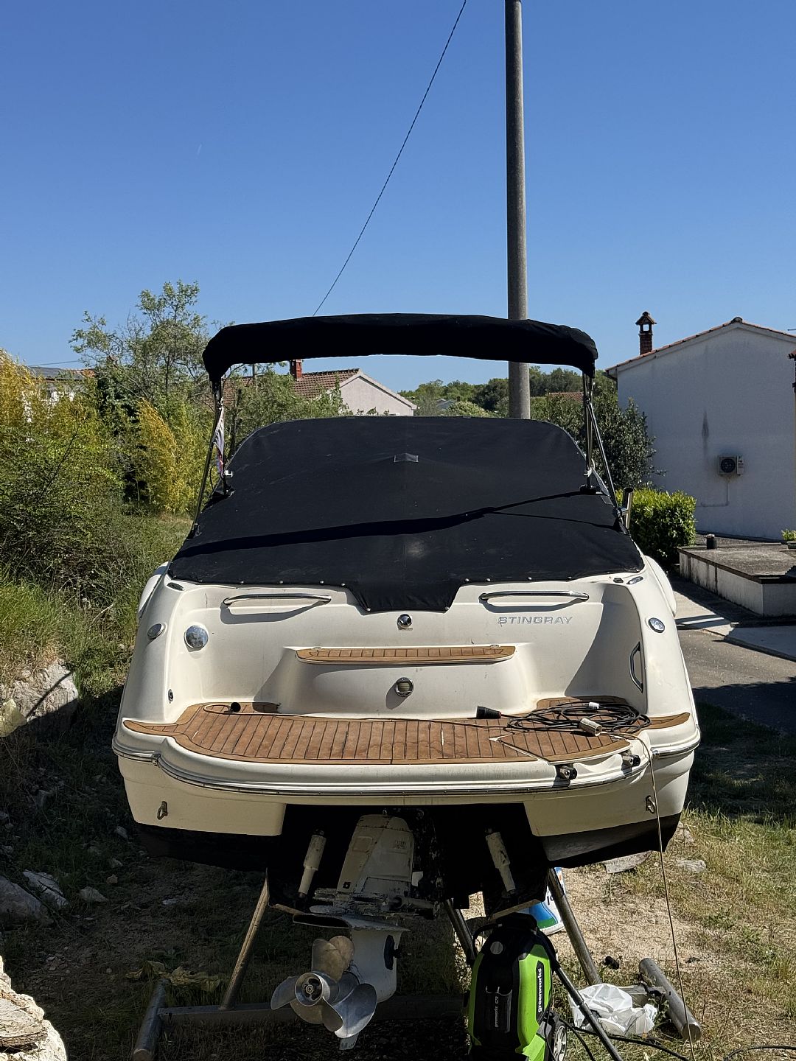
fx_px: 1472
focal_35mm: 48
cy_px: 530
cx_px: 398
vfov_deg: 39.7
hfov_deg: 30.3
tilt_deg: -2.1
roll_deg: +0.6
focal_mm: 6.76
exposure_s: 1/5848
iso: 64
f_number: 1.78
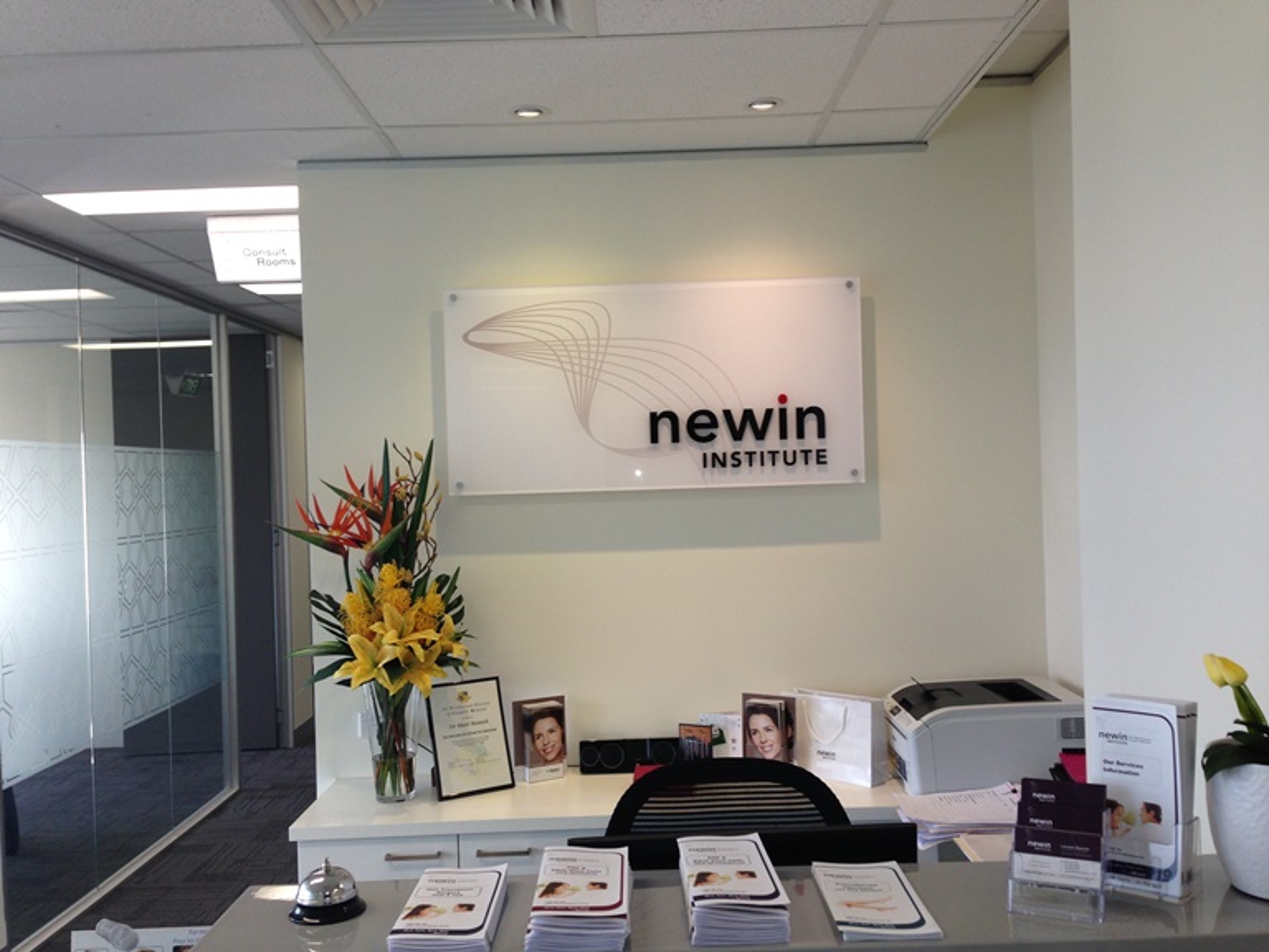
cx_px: 634
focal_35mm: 33
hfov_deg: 55.4
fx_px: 1210
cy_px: 476
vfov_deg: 42.9
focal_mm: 4.13
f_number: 2.4
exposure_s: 1/60
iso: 50
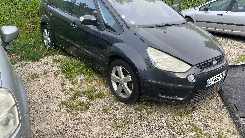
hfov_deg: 66.1
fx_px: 188
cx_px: 122
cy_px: 59
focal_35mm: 29
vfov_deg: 40.1
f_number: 1.6
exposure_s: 1/428
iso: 32
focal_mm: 4.2
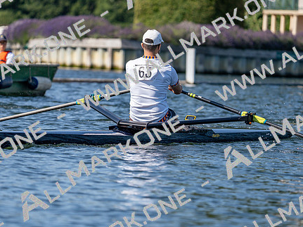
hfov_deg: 5.4
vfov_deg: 4.1
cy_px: 113
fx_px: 3194
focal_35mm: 365
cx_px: 164
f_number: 5.6
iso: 250
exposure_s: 1/1600
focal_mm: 282
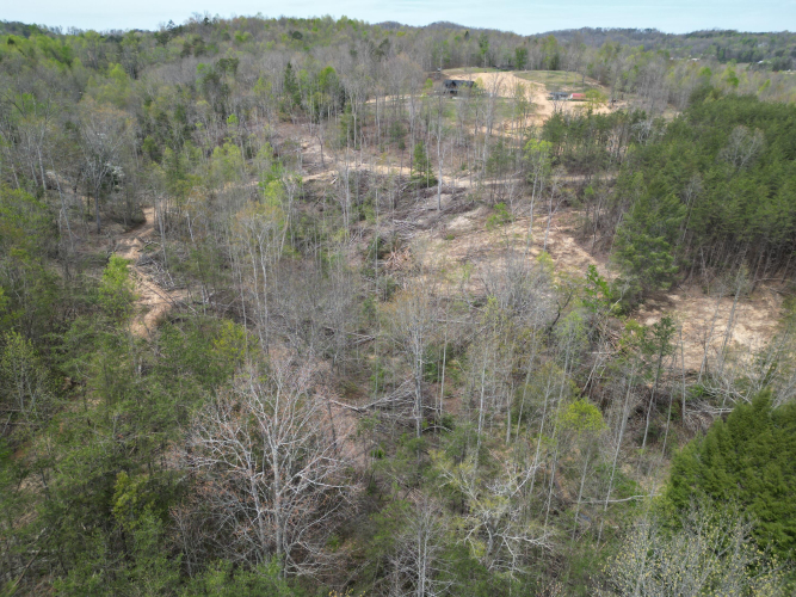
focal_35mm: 24
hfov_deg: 71.6
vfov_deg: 56.8
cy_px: 298
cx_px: 398
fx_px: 552
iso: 100
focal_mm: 6.72
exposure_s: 1/1500
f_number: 1.7
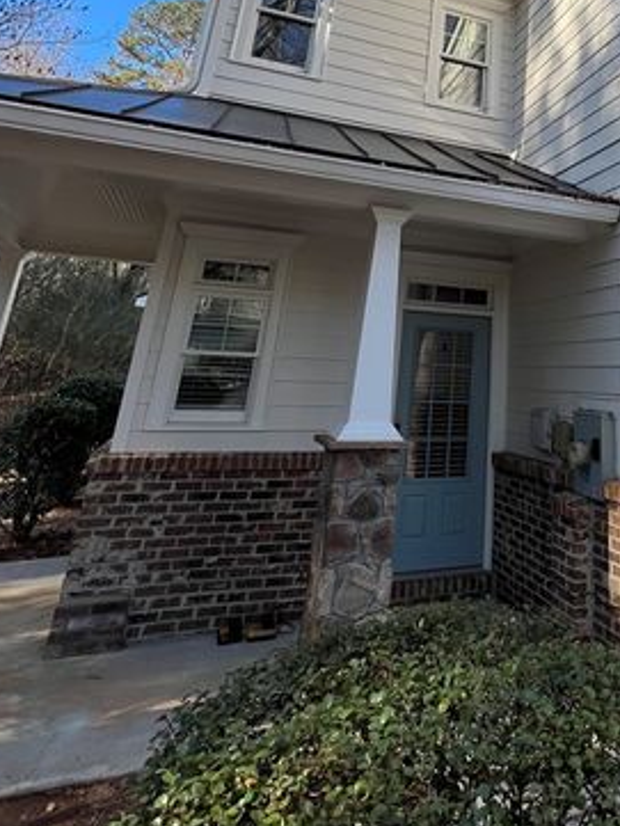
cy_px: 143
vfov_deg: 64.0
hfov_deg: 53.0
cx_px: 499
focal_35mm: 24
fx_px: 573
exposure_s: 1/305
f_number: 1.8
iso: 32
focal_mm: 1.57
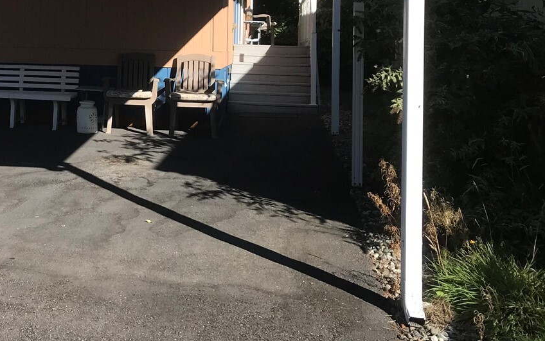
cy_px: 38
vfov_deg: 22.6
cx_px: 44
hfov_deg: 34.1
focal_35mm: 56
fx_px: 832
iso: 20
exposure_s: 1/1497
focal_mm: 3.99
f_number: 1.8
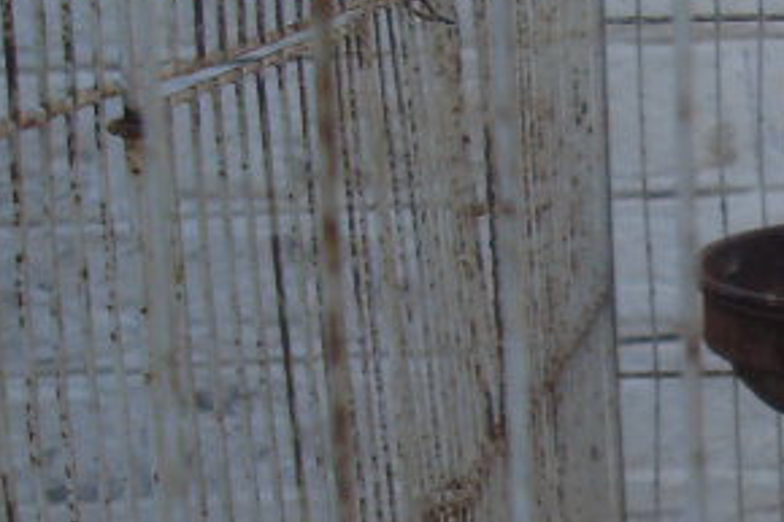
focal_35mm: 136
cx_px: 1317
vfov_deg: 10.0
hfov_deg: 13.8
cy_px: 544
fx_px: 2960
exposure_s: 1/125
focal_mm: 6.3
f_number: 7
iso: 80
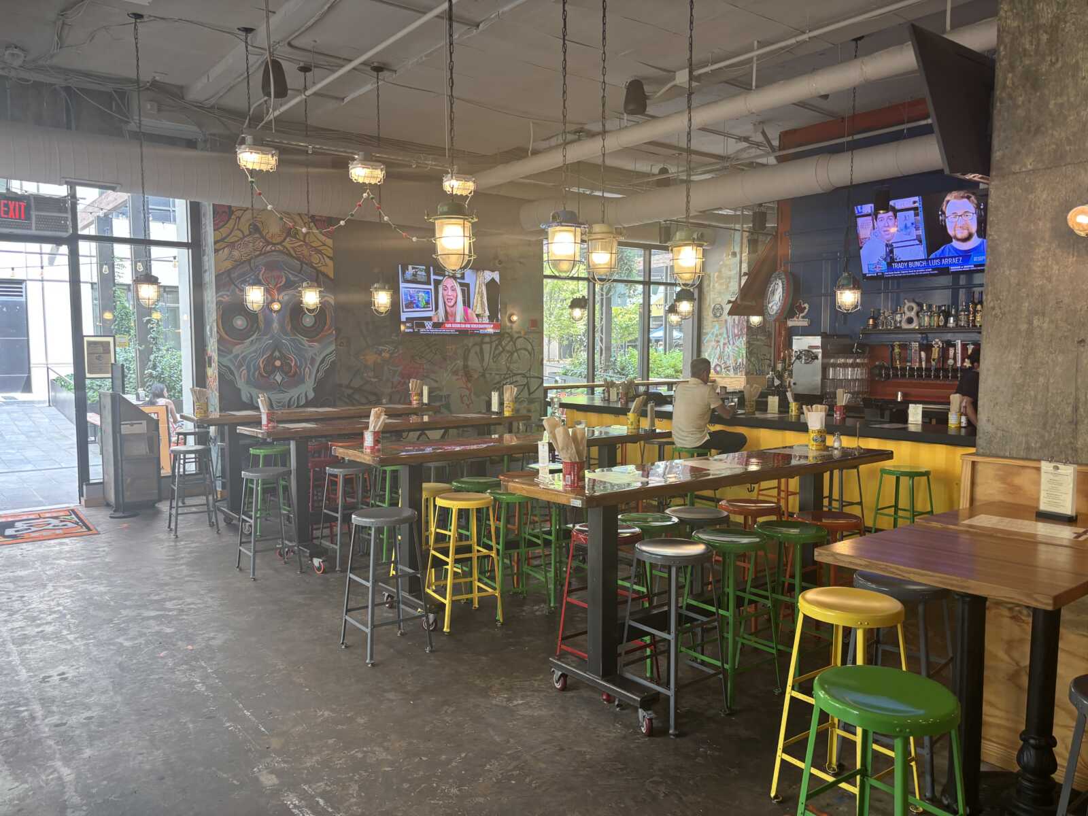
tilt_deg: -3.9
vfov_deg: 53.1
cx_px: 544
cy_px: 408
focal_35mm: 26
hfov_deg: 67.3
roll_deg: -0.1
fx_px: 817
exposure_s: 1/60
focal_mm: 5.96
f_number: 1.6
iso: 80
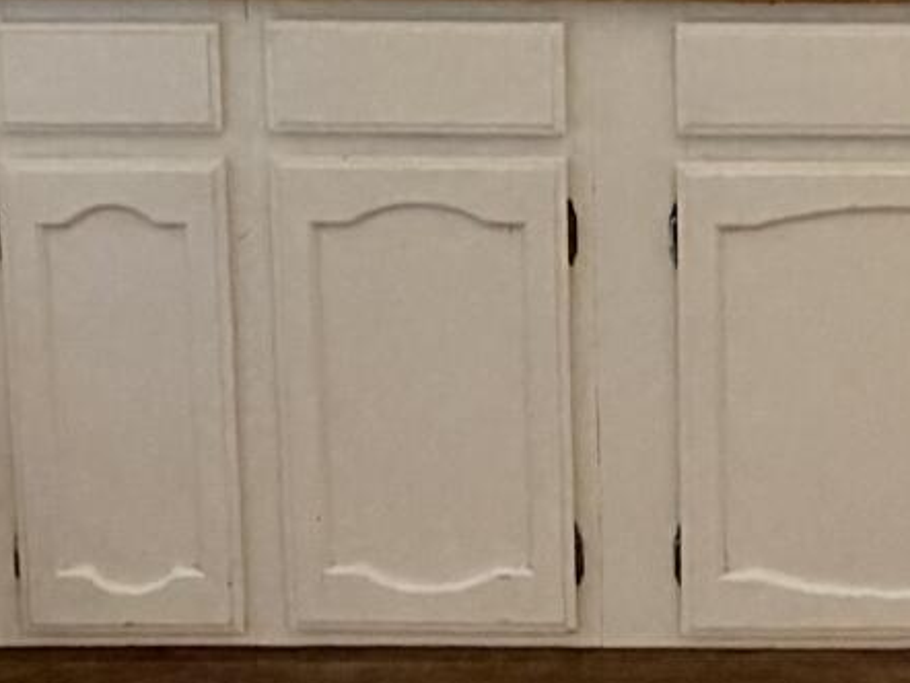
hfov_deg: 19.9
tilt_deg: -8.7
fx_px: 2499
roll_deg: +0.3
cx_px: 957
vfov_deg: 15.2
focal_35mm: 95
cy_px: -49
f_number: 2.2
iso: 320
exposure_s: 1/120
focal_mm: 2.22
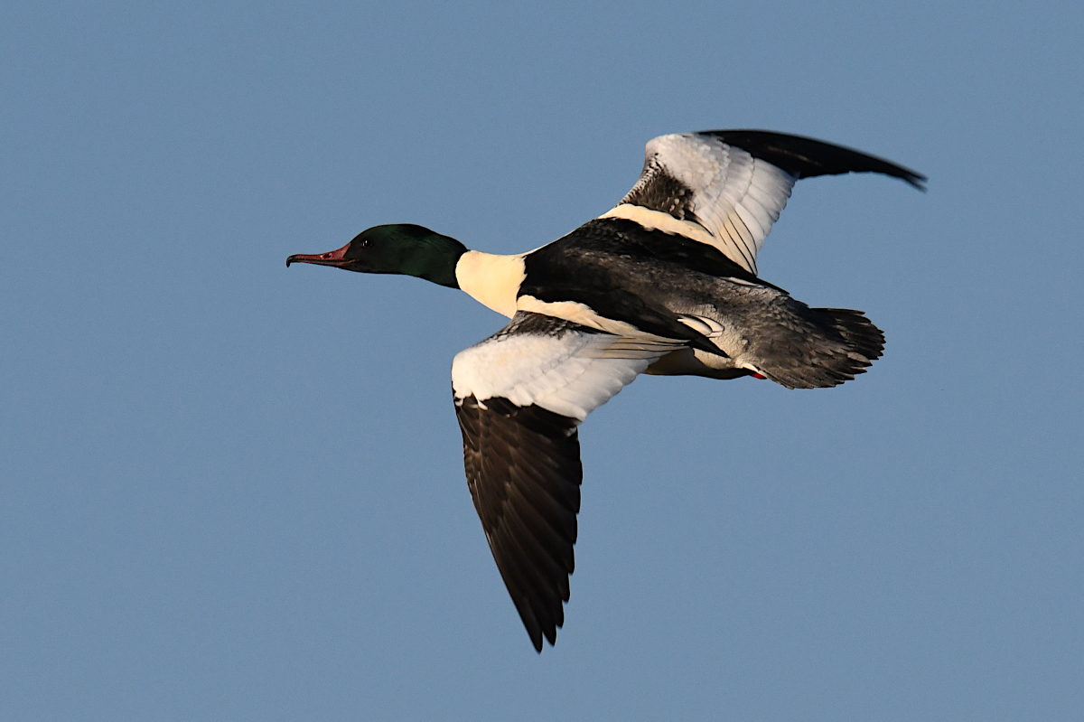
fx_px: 27087
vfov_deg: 1.5
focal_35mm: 900
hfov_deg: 2.3
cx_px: 542
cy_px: 361
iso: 800
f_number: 13
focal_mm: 600
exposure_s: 1/1600
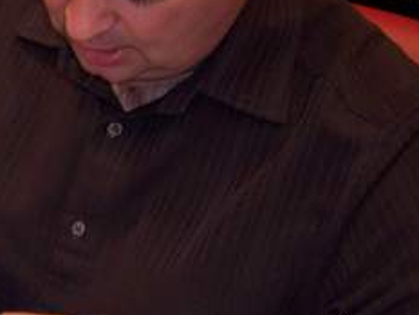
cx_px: -139
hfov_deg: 17.5
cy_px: 413
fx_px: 1271
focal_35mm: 105
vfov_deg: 13.6
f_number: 2.8
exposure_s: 1/30
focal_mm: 8
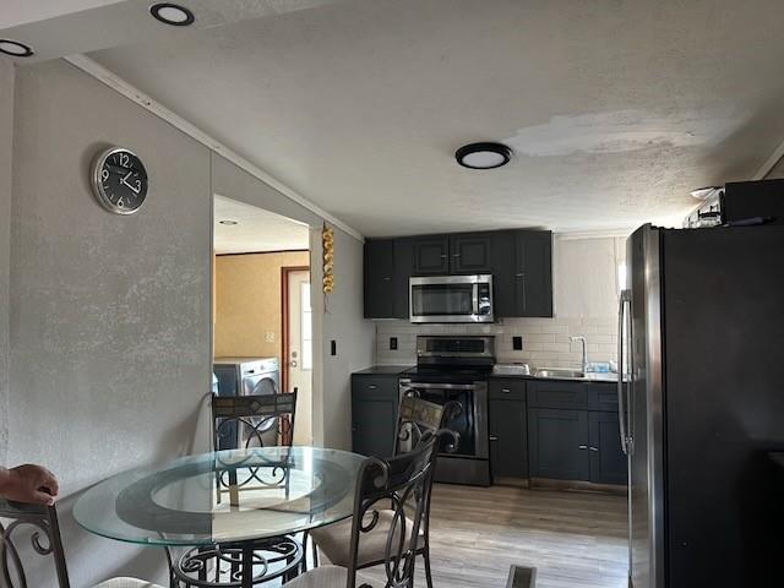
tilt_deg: +3.0
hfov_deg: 71.6
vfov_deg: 56.8
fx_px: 544
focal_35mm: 24
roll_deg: +2.1
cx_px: 392
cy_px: 294
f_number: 1.78
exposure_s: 1/60
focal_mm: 6.86
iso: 320
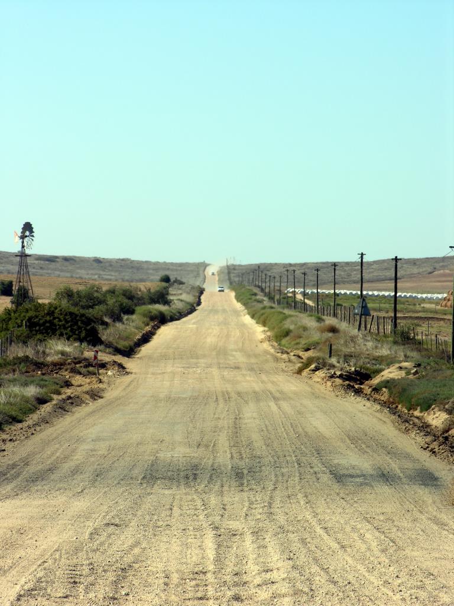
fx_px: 3935
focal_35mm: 225
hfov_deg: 6.6
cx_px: 227
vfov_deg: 8.8
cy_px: 303
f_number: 7.7
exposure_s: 1/171
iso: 50
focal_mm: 57.3
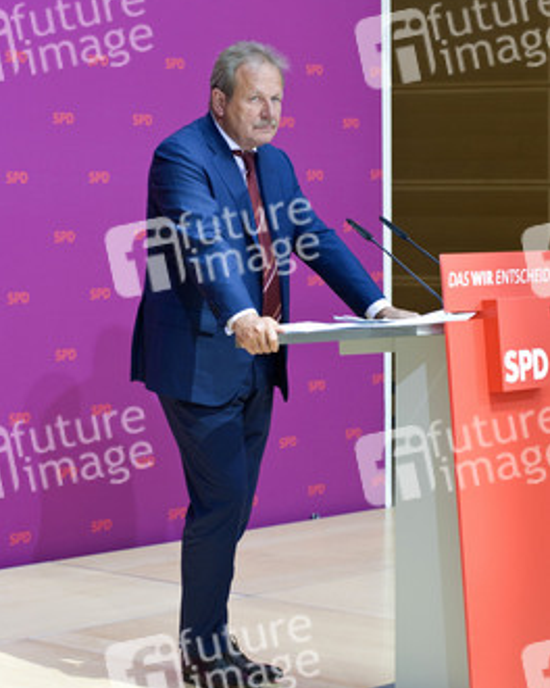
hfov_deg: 16.9
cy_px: 352
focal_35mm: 91
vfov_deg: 21.0
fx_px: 1852
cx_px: 274
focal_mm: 80
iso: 1600
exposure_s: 1/200
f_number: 7.1
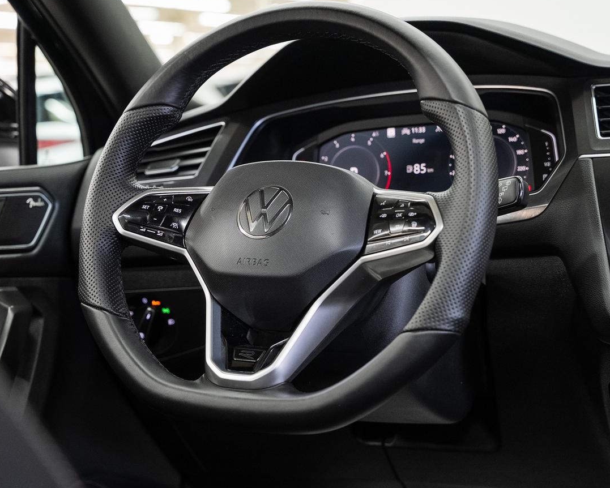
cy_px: 249
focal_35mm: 66
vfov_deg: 23.2
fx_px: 1192
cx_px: 304
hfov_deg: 28.7
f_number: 4
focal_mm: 46.5
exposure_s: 1/40
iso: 800
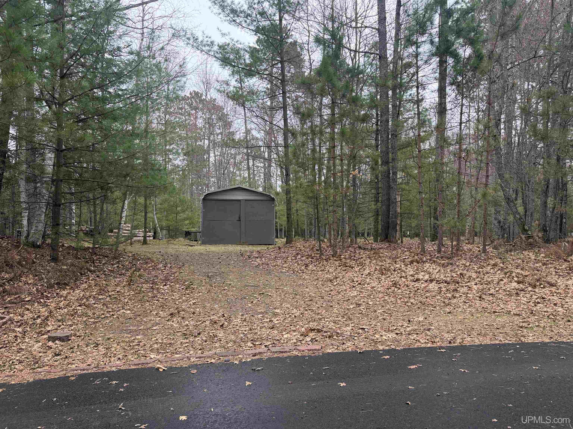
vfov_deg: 56.8
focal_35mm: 24
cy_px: 214
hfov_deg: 71.6
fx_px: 397
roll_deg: -0.9
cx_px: 286
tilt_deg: +2.9
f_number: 1.78
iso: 100
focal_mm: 6.76
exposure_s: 1/192
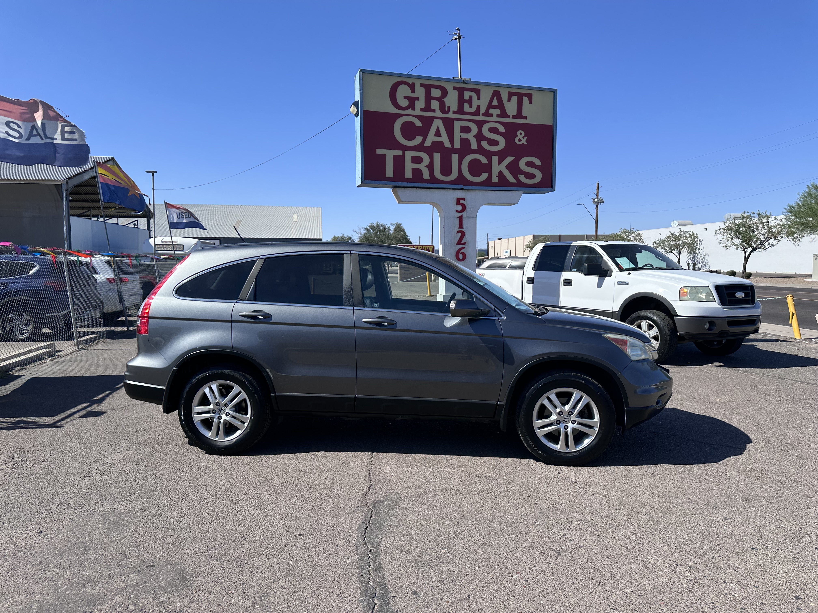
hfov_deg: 71.6
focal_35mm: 24
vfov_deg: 56.8
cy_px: 306
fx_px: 567
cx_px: 409
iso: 80
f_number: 1.78
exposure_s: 1/4184
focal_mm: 6.86
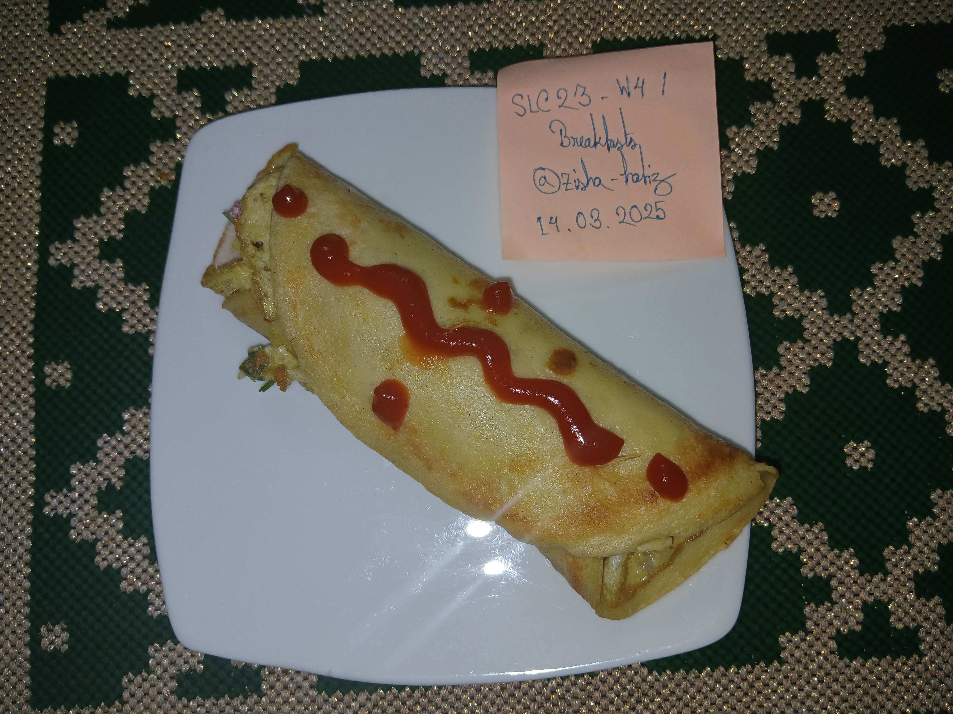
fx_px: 716
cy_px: 357
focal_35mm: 26
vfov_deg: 53.1
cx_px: 476
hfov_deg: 67.3
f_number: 1.8
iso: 40
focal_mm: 3.98
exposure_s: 1/100
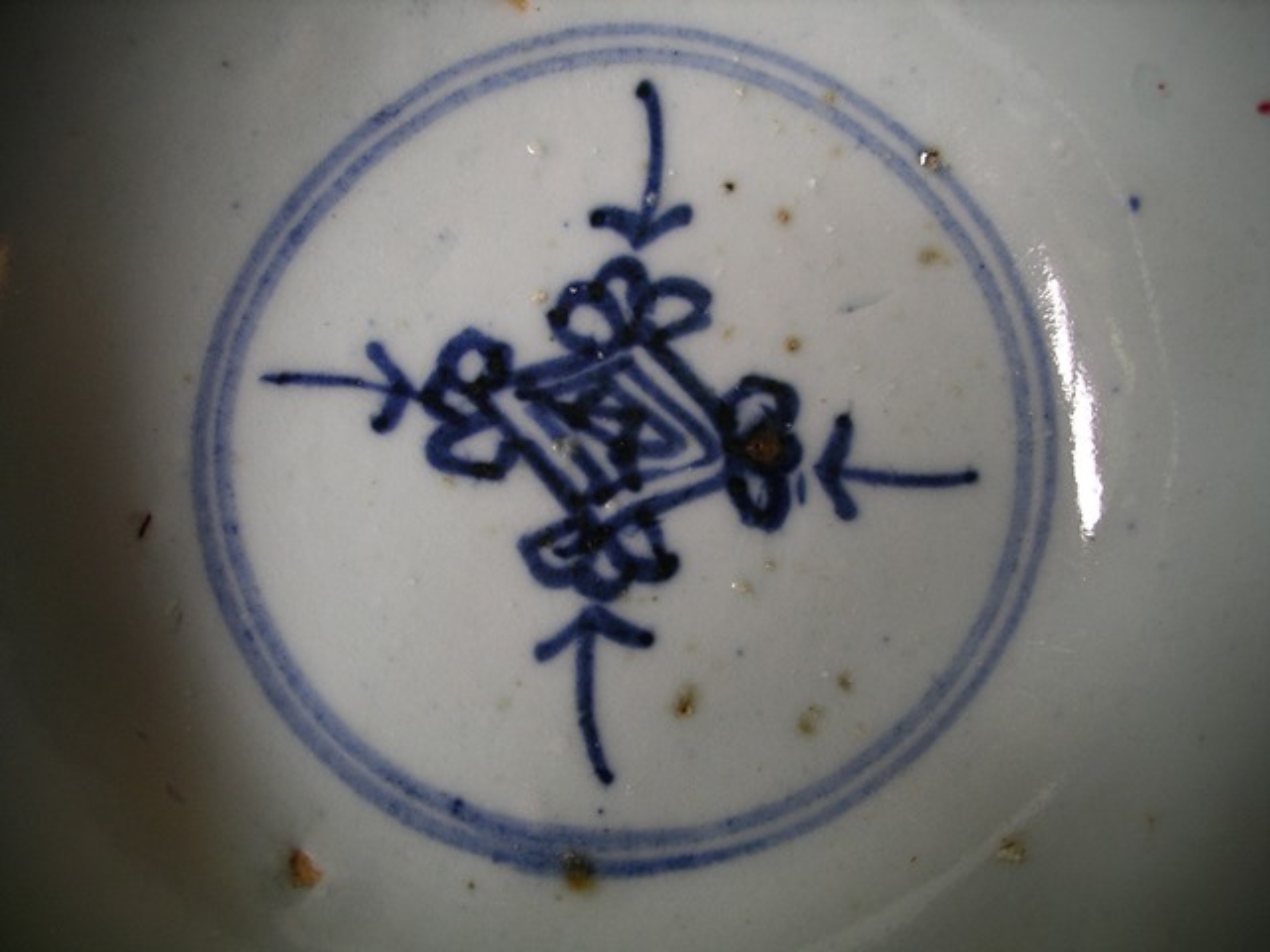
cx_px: 635
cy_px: 476
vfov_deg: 38.7
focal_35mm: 37
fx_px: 1357
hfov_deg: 50.1
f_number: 2.8
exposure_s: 1/30
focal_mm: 7.8
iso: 160
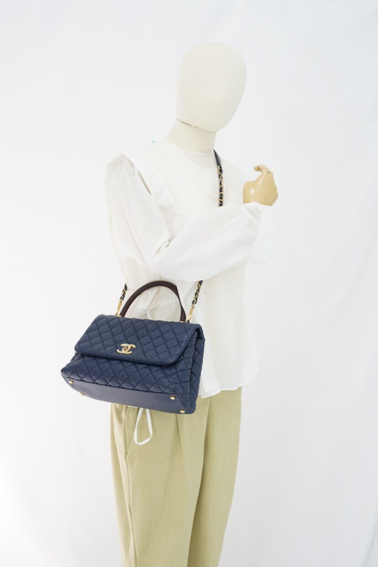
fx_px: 787
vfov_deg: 39.6
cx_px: 189
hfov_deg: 27.0
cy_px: 284
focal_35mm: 50
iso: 640
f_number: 6.3
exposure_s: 1/10
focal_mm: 50
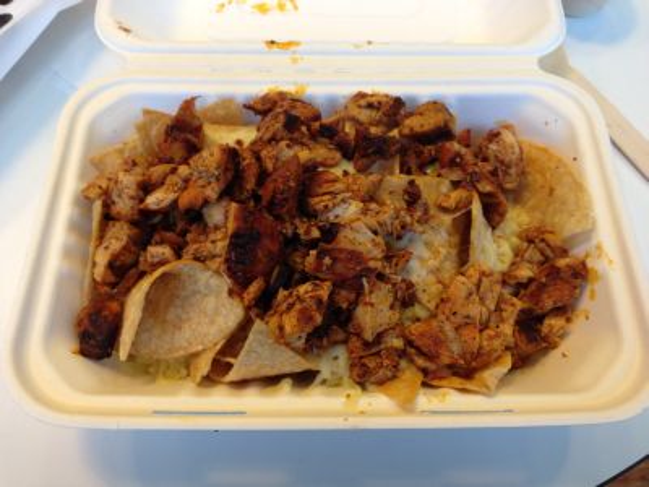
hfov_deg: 55.4
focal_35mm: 33
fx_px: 619
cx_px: 324
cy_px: 244
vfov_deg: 42.9
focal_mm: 4.13
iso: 50
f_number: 2.4
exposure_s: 1/20
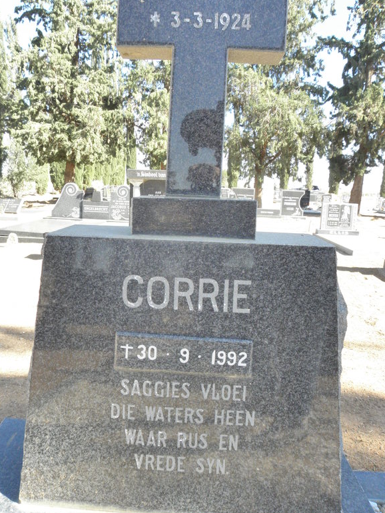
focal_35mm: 27
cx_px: 191
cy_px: 255
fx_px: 400
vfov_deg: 65.3
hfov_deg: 51.4
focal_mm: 4.6
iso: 200
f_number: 6.3
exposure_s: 1/125
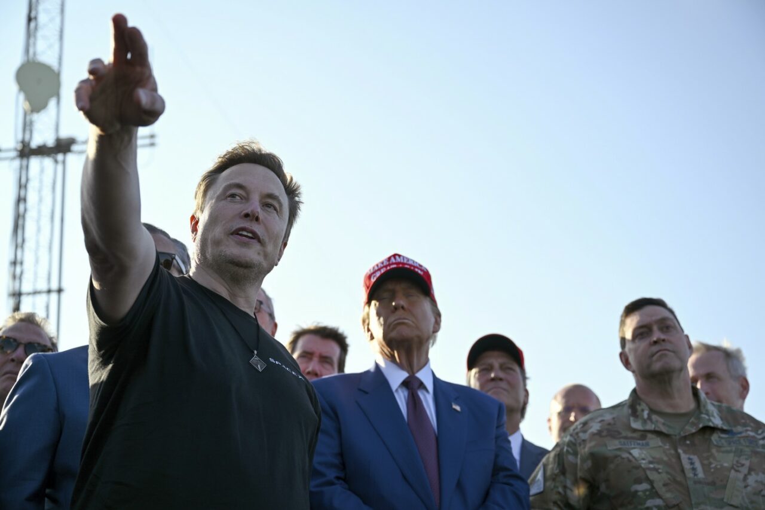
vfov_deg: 23.8
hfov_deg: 35.1
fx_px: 1211
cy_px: 255
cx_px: 382
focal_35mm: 57
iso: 64
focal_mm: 57
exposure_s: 1/500
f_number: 4
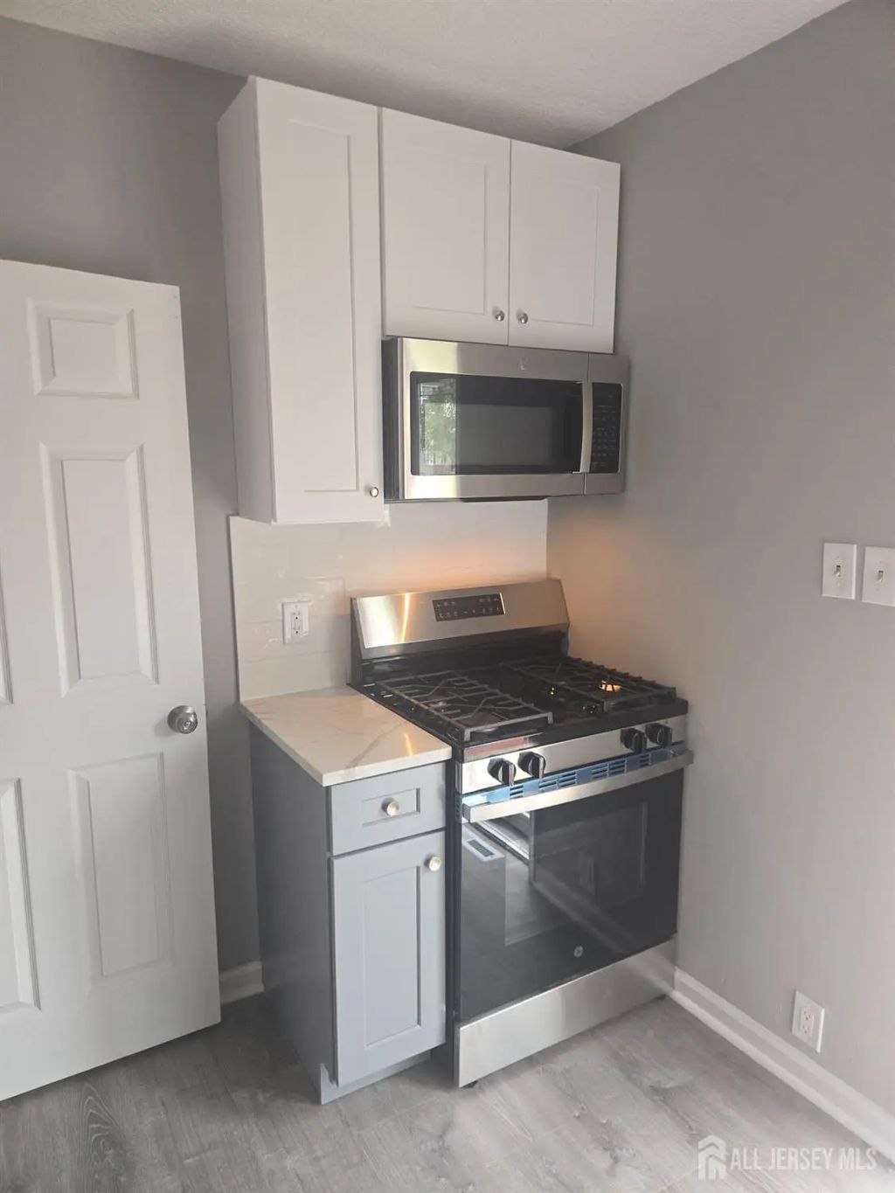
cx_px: 448
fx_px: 793
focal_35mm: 23
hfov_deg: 58.9
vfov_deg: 73.9
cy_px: 596
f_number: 1.8
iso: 200
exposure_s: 1/120
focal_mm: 5.4
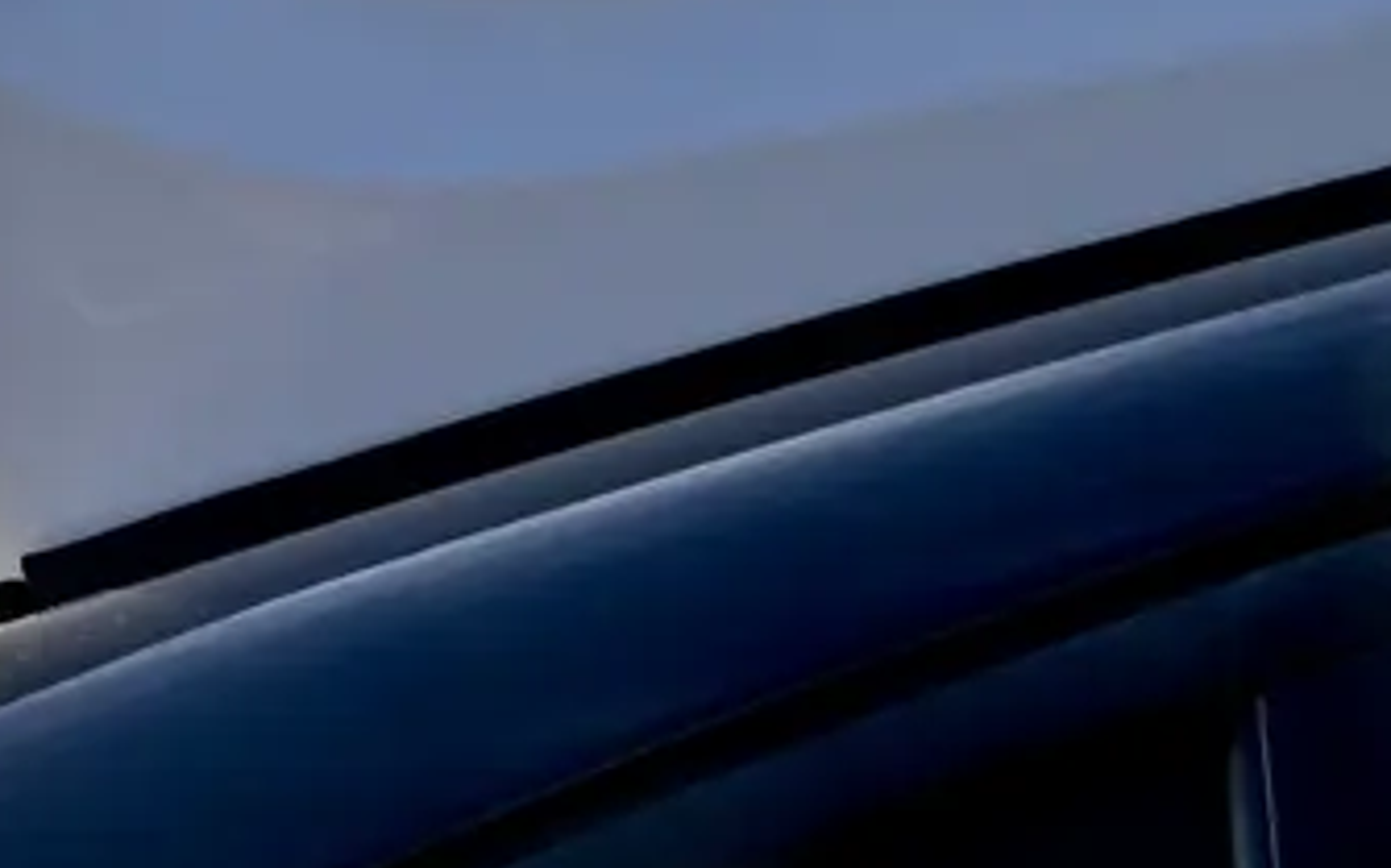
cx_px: -1439
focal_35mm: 161
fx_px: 6100
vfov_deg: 7.8
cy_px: 1665
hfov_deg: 11.6
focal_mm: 24
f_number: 13
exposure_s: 1/400
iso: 320
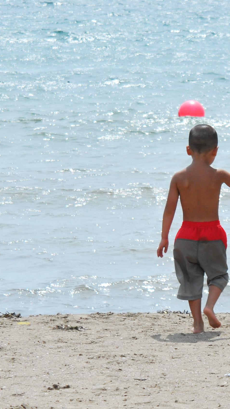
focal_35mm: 399
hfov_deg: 3.0
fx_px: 4326
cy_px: 267
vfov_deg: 5.4
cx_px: 104
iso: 200
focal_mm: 100
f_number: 8
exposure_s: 1/320
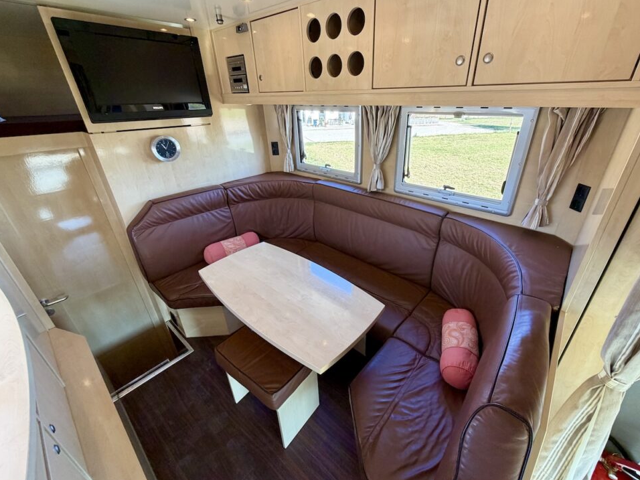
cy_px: 233
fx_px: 277
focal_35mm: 15
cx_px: 340
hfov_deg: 98.0
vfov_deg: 81.7
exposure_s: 1/121
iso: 200
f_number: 2.2
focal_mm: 2.22
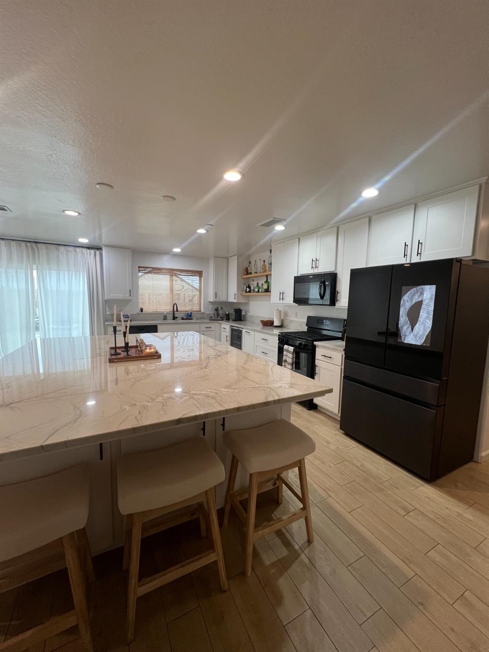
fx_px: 245
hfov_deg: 89.9
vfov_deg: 106.2
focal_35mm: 13
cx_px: 244
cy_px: 326
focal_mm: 1.57
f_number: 1.8
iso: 160
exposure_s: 1/120
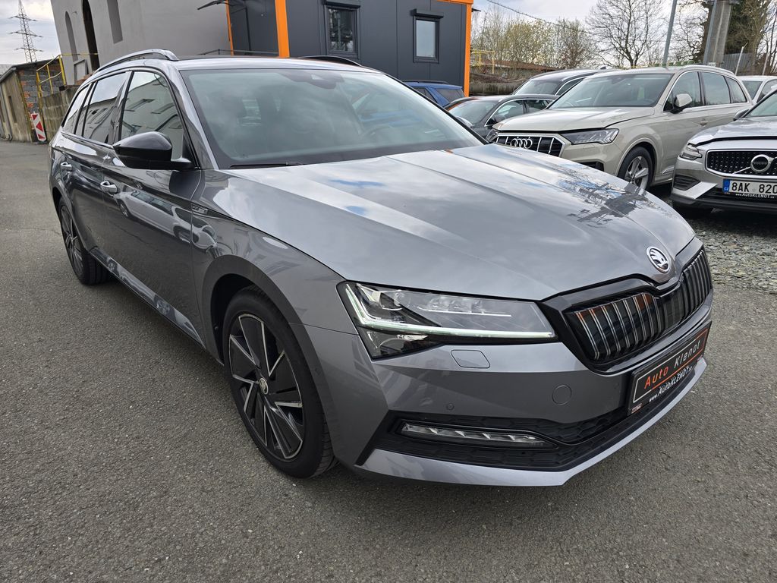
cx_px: 388
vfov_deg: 58.9
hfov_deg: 73.9
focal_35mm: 23
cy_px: 292
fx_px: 516
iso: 16
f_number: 1.7
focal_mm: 6.3
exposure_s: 1/180
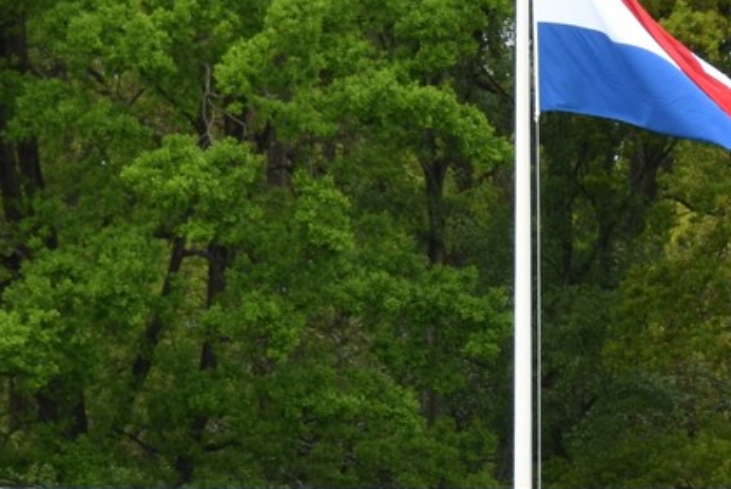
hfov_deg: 3.5
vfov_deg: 2.4
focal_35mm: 580
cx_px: 1089
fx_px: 11776
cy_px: 671
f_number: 8
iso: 200
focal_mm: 75
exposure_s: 1/250
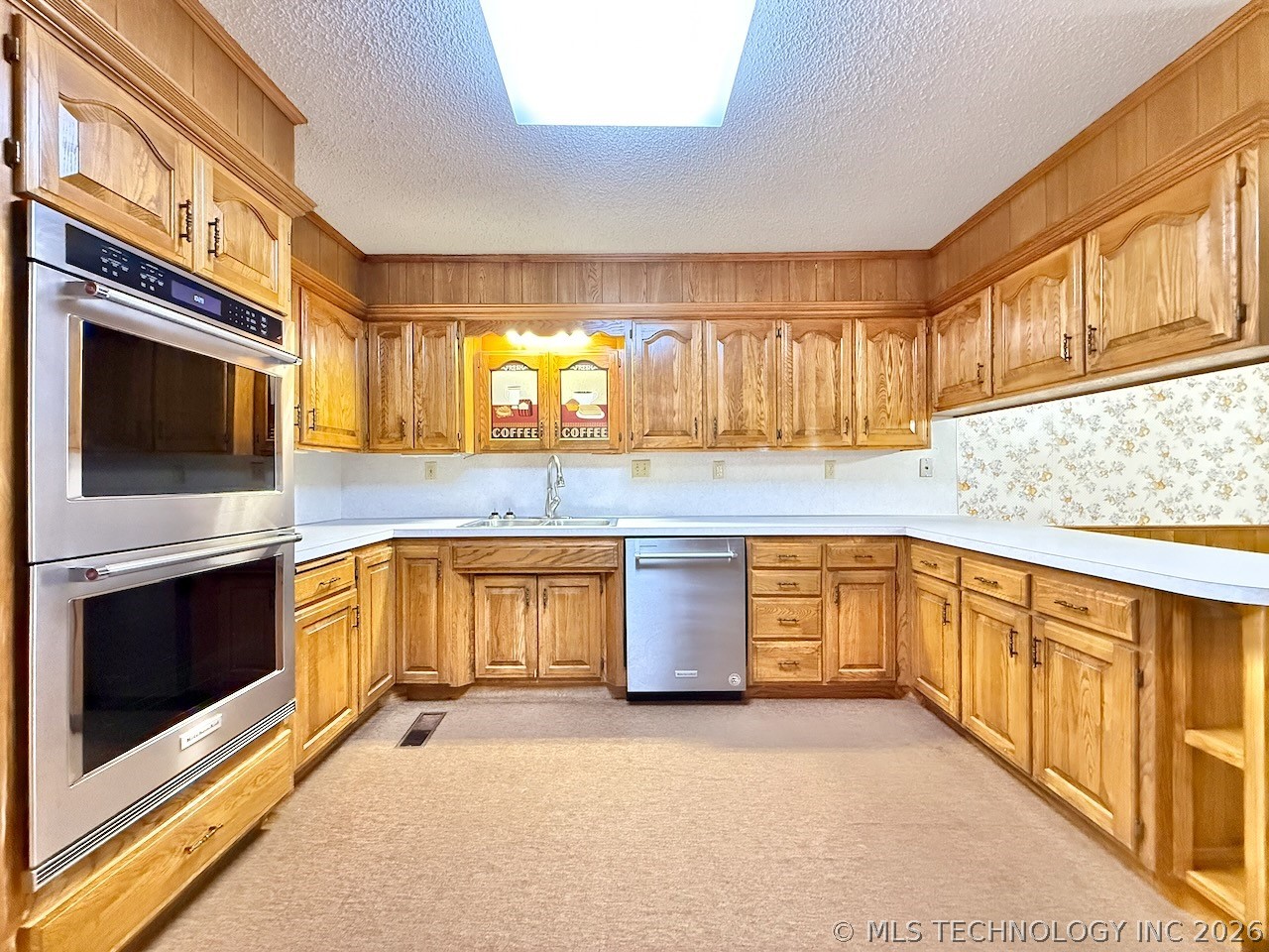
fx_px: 513
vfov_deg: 85.7
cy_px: 476
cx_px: 634
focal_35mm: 14
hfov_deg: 102.1
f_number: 2.2
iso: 1000
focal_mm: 2.22
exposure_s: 1/40
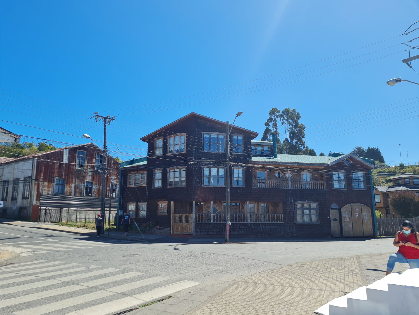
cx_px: 210
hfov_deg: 67.3
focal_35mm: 26
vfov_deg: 53.1
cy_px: 158
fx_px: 315
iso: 50
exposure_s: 1/2237
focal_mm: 5.4
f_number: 1.8
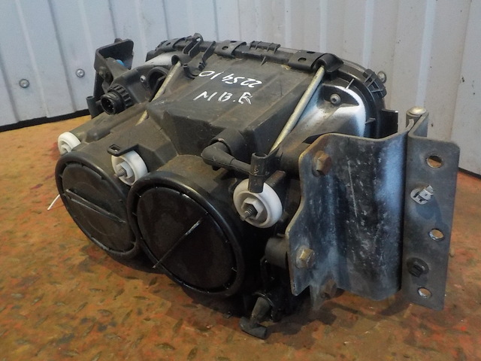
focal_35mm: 30
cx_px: 240
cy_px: 180
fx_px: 417
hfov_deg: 60.0
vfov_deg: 46.8
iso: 720
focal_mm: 4.1
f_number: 3.3
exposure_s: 1/15
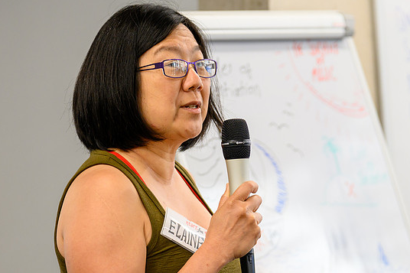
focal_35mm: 185
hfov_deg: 11.1
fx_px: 2106
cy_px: 141
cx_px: 199
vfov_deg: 7.4
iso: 1100
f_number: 2.7
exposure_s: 1/250
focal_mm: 105
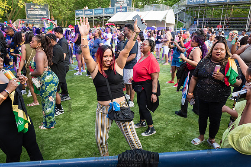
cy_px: 84
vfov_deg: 49.4
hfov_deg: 69.1
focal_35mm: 26
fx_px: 182
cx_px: 119
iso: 1000
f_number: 3.5
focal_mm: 24
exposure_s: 1/125
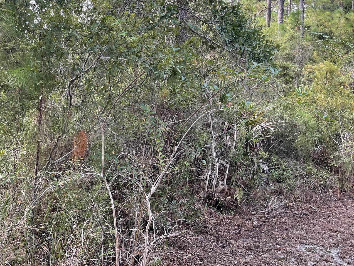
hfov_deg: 38.1
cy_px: 86
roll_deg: +0.2
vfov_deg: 28.9
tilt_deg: -0.2
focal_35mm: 50
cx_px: 149
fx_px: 511
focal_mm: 5.1
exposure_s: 1/256
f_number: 1.6
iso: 32
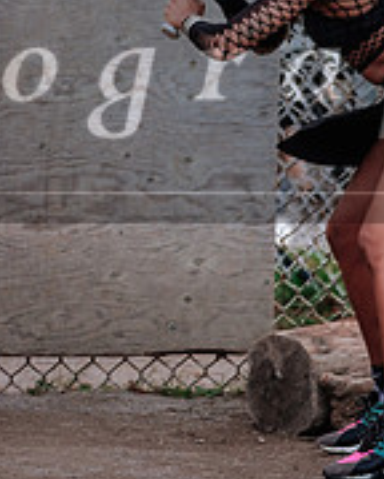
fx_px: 4930
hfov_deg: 4.5
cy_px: 86
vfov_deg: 5.6
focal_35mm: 347
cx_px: 110
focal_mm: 74.4
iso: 400
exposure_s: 1/320
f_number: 2.8
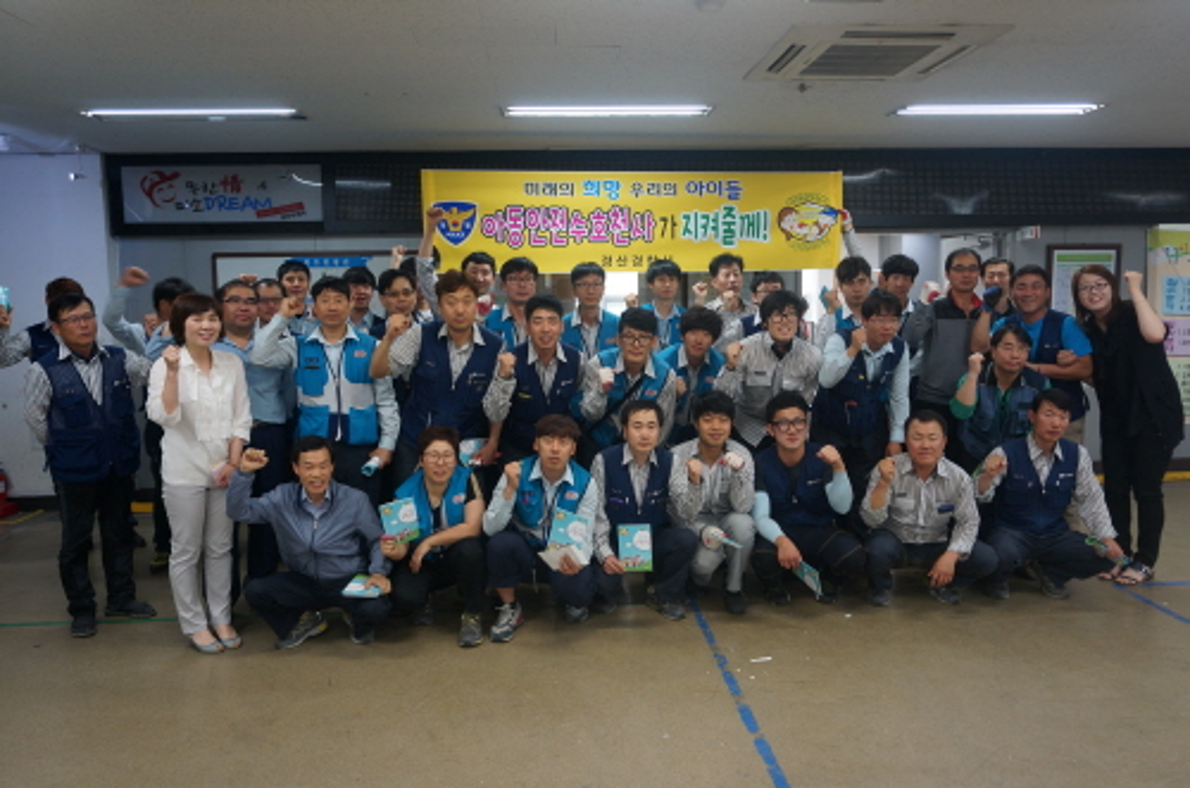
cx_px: 595
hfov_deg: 67.5
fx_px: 891
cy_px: 394
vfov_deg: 47.7
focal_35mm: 27
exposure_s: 1/13
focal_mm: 18
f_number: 4
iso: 100
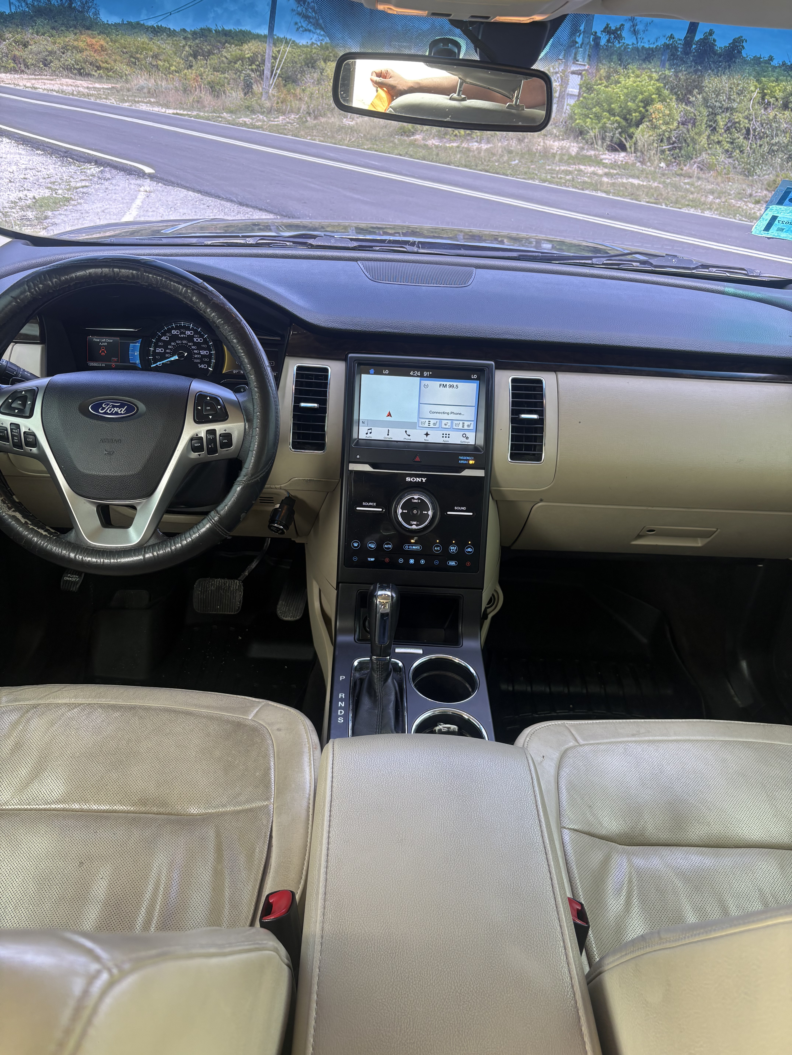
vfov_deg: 67.3
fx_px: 793
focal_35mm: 26
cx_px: 396
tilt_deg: -25.1
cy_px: 528
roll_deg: -7.8
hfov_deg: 53.1
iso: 50
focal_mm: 5.96
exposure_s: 1/128
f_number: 1.6
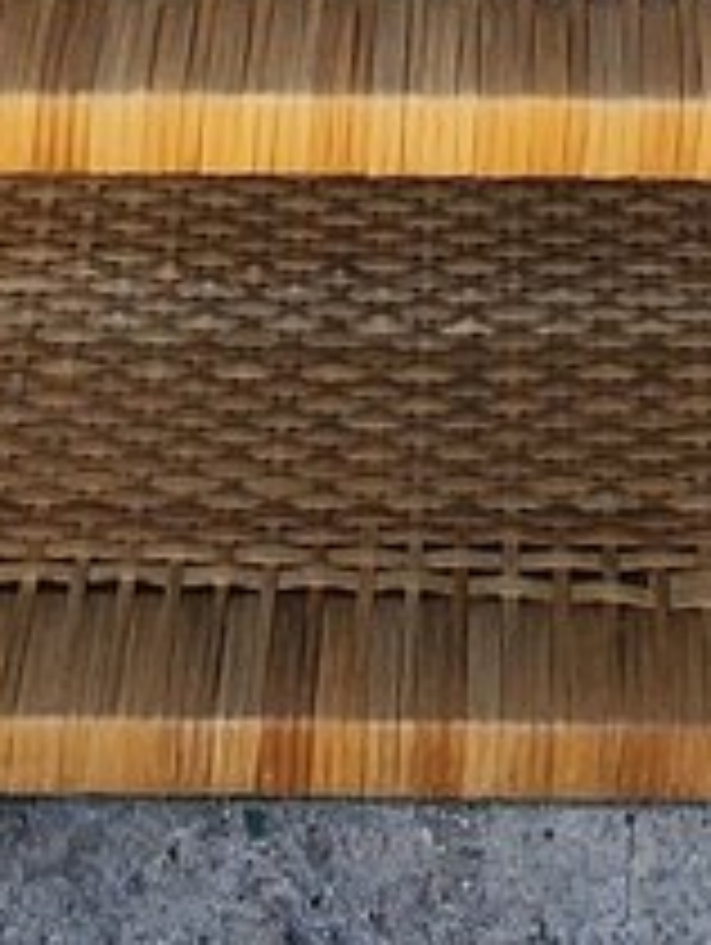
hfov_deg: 14.7
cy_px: -2252
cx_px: 702
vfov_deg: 10.0
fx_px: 2706
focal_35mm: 99
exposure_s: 1/349
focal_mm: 2.2
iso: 50
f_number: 2.2
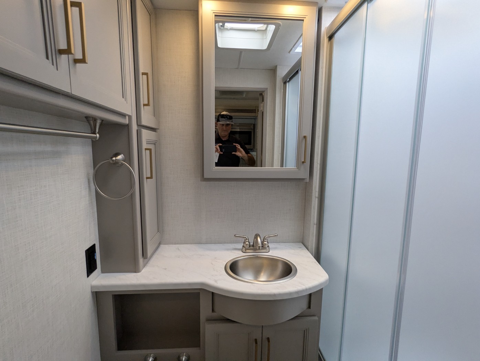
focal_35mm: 16
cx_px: 240
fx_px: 222
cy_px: 180
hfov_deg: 94.4
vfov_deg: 78.2
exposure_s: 1/353
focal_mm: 2.35
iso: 253
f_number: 2.2
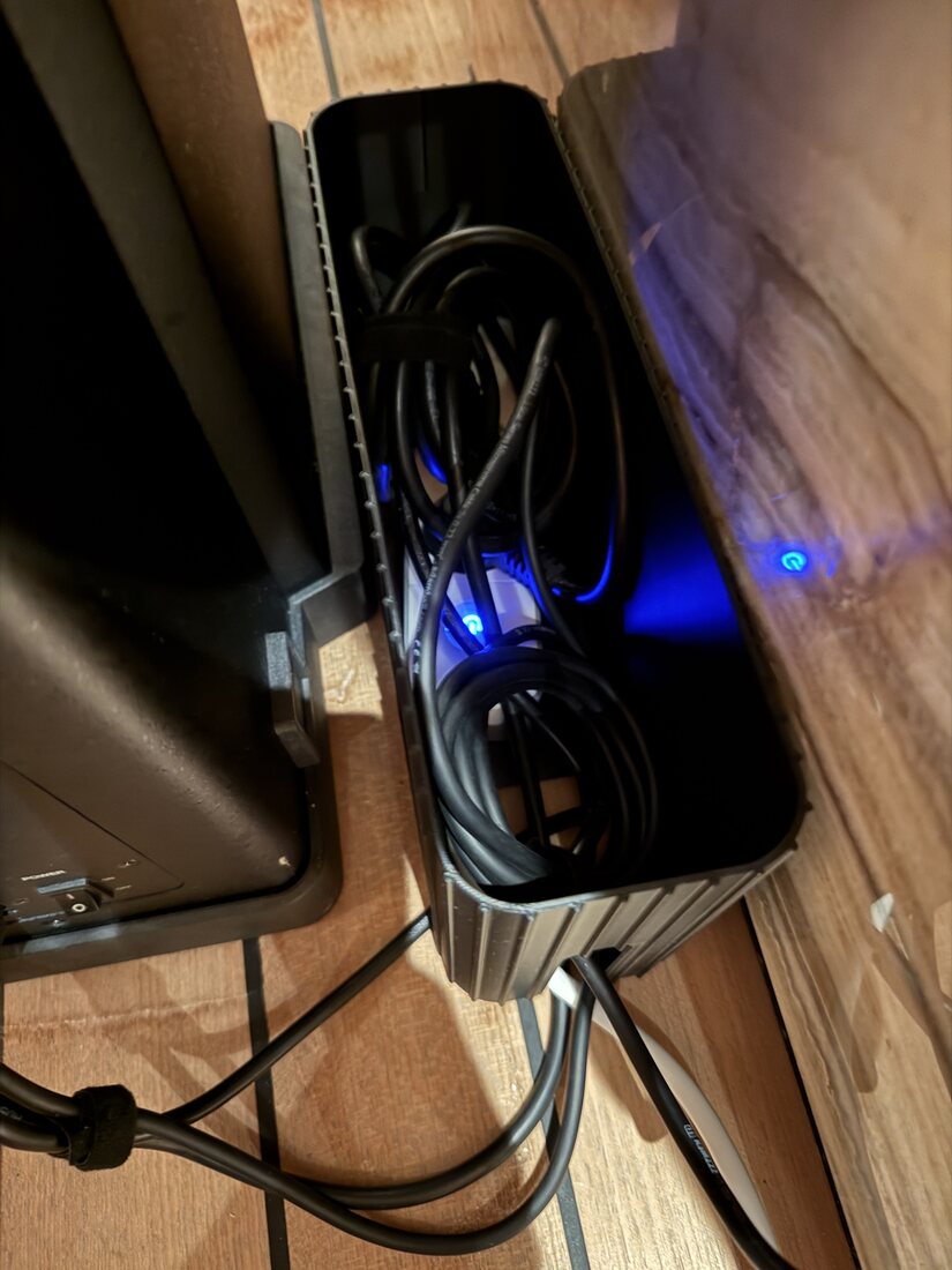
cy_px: 635
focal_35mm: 24
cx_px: 476
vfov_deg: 71.6
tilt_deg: -62.5
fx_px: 880
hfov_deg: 56.8
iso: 1600
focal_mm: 6.76
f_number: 1.78
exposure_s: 1/5
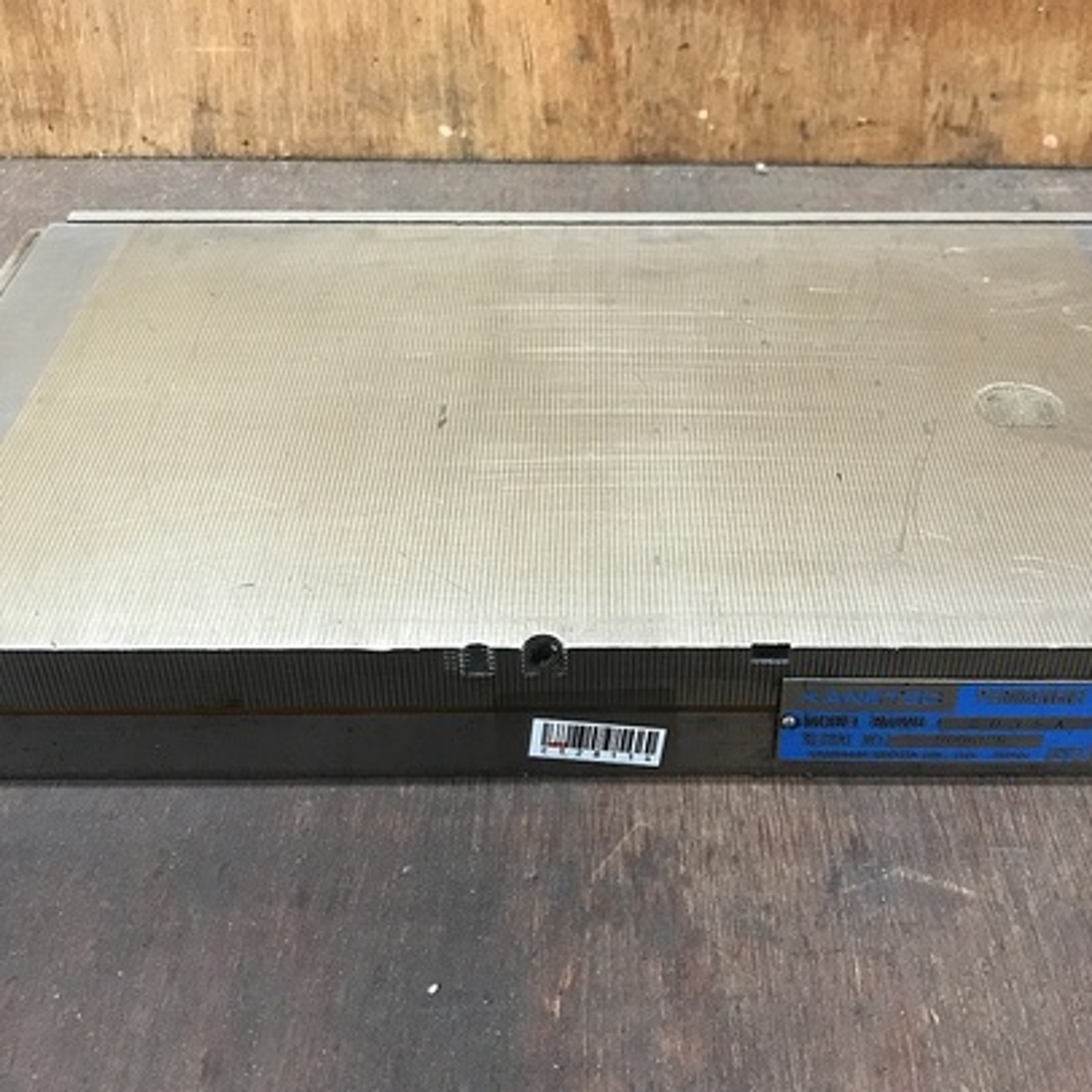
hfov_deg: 42.8
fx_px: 1392
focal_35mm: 39
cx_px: 602
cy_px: 570
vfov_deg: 42.8
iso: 100
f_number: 1.8
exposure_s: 1/15
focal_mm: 3.99
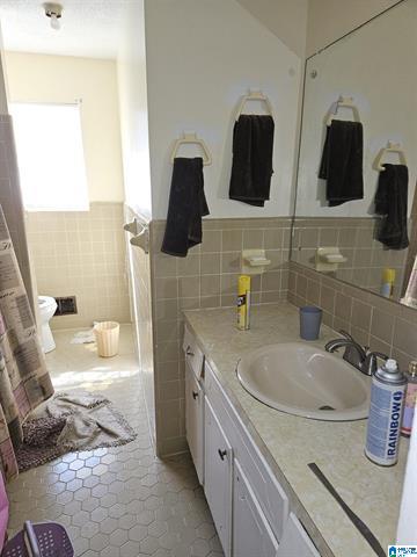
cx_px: 208
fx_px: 369
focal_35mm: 23
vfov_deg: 73.9
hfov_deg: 58.9
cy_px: 278
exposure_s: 1/60
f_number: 1.8
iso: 100
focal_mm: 5.4
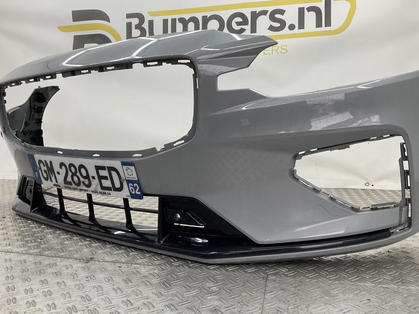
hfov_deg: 61.7
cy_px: 157
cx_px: 210
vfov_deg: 48.2
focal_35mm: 29
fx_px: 351
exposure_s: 1/100
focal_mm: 3
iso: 25
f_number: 1.8
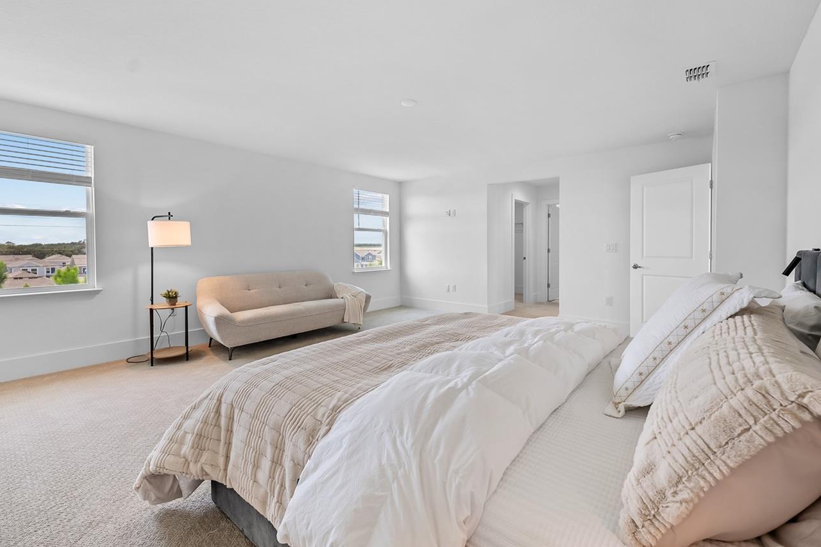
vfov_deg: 77.3
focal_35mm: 15
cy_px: 258
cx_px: 414
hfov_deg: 100.4
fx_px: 342
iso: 320
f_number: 6.3
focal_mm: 12
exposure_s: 1/8
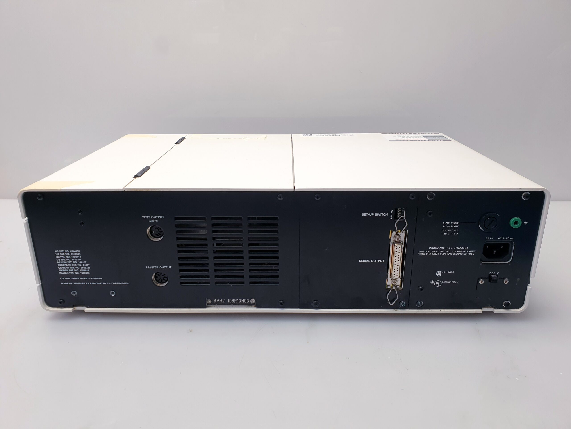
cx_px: 286
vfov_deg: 53.1
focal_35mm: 26
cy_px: 214
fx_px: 429
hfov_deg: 67.3
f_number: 2.4
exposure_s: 1/50
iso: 50
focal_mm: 4.3
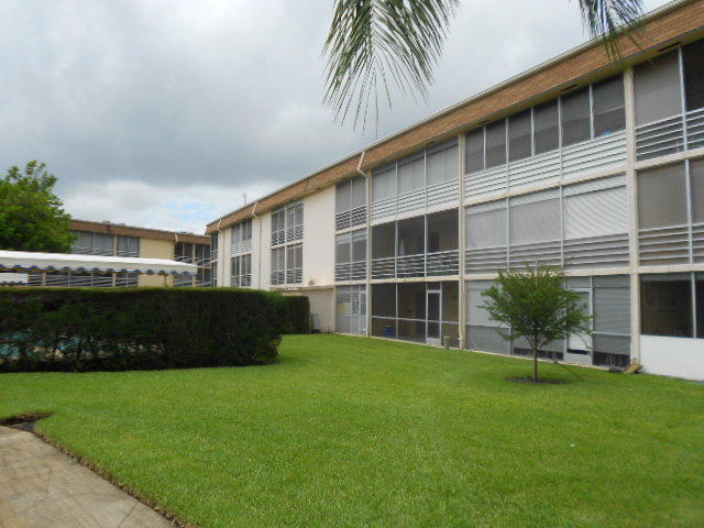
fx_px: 590
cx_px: 352
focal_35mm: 29
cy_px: 264
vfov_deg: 48.2
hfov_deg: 61.7
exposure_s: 1/1000
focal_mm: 5.1
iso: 80
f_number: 3.4
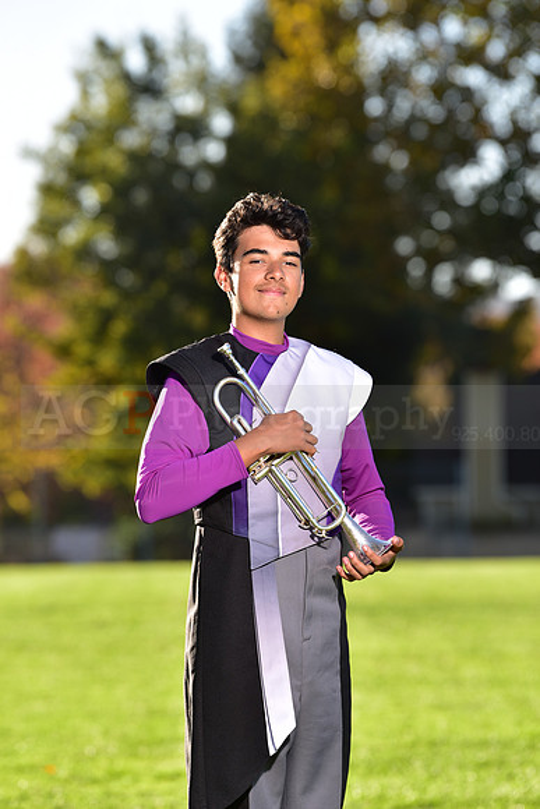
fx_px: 4497
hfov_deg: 6.9
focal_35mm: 200
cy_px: 404
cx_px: 270
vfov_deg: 10.3
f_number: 5
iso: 80
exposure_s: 1/250
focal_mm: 200
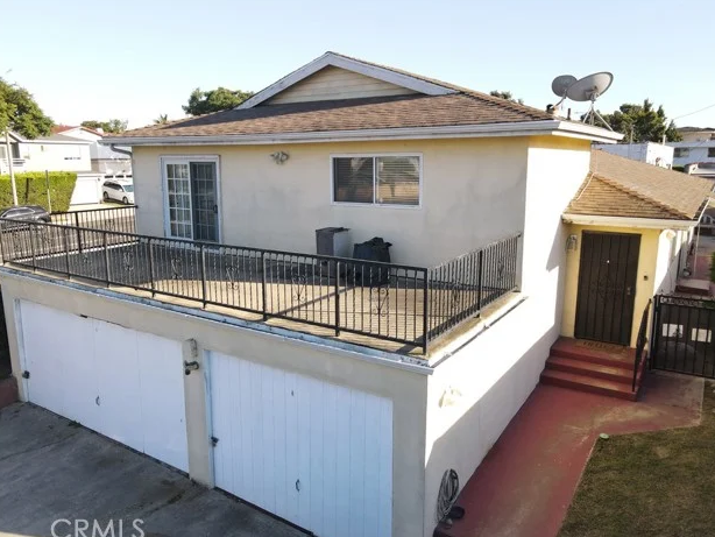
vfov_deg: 54.9
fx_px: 517
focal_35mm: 25
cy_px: 267
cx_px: 358
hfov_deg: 69.4
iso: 100
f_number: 2.8
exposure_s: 1/15
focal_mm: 4.5
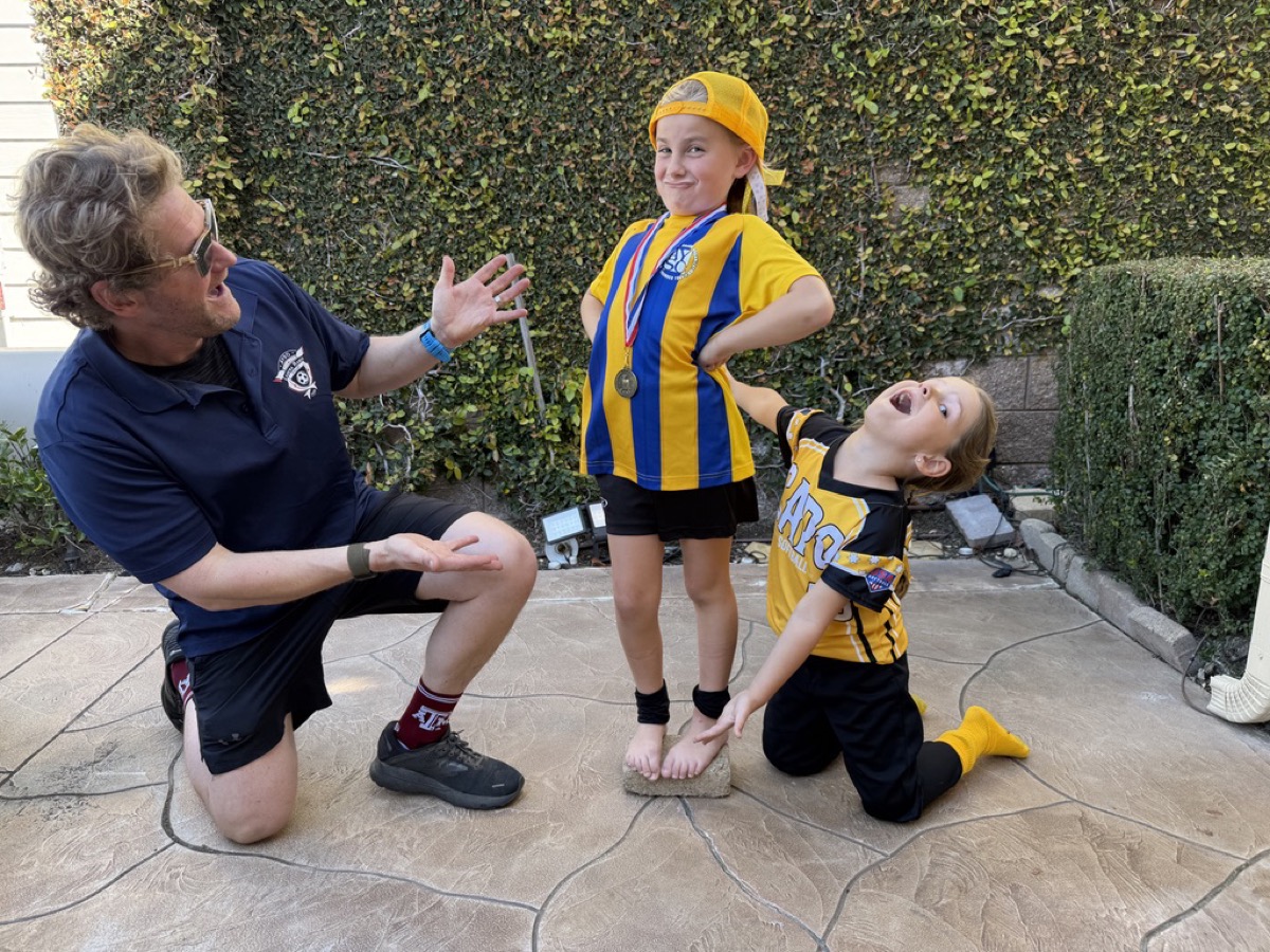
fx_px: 881
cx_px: 635
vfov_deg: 56.8
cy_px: 476
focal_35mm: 24
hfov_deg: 71.6
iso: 64
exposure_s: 1/177
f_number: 1.78
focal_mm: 6.76
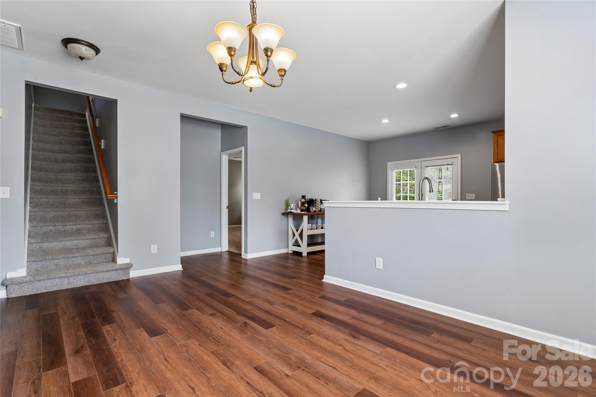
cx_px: 298
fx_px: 275
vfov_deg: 71.7
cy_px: 198
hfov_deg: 94.6
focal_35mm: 17
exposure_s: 1/2.5
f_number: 13
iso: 100
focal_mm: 16.6
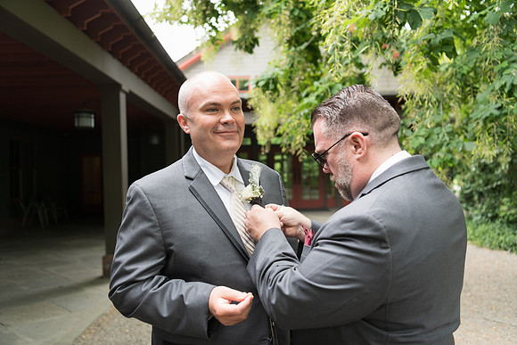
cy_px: 172
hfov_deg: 55.8
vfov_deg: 38.9
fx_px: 488
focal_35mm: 34
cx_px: 258
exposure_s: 1/125
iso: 250
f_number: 2.8
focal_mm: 34
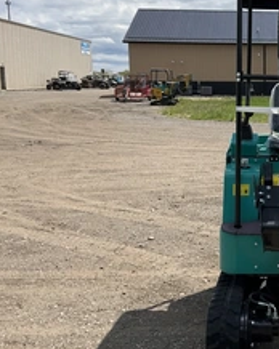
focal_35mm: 52
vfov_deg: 36.0
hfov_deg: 27.2
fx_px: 537
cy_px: 149
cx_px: 290
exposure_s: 1/2058
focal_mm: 3
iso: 25
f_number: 1.8
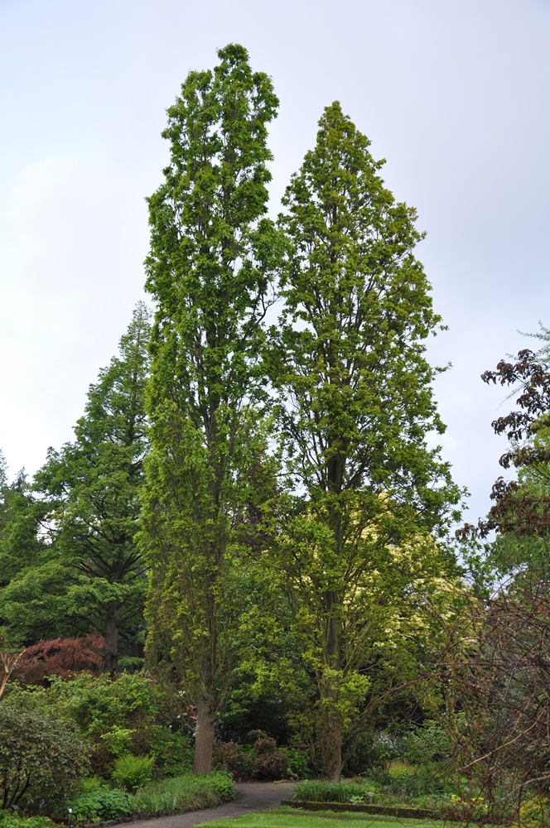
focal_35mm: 42
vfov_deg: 46.5
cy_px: 414
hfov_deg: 31.8
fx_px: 965
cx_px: 275
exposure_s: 1/100
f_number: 5
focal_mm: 28
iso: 200
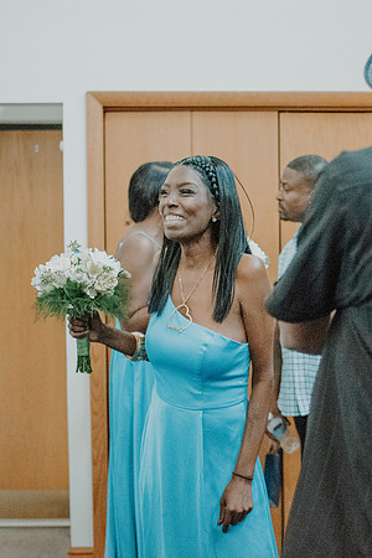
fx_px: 885
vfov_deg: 35.0
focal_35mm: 57
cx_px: 295
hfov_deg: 23.4
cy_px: 254
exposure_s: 1/1250
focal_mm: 35
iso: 9000
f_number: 1.8
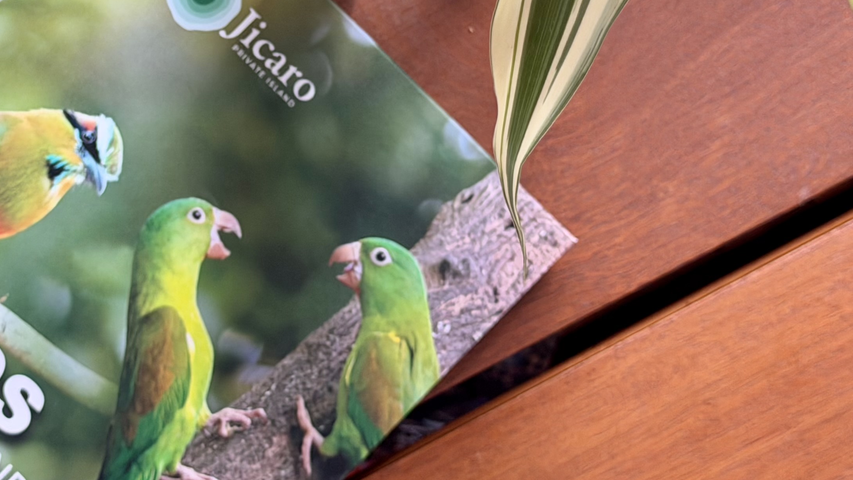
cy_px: 8
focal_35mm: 97
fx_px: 2194
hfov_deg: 21.8
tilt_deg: -84.0
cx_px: 200
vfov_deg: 12.3
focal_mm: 6.76
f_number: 1.78
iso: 160
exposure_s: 1/60
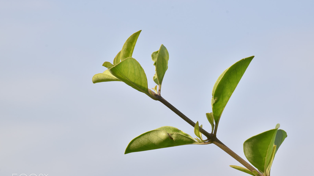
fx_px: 1840
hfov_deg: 9.8
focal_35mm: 221
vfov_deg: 5.5
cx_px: 157
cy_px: 99
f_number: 13
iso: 250
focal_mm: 140
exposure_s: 1/160
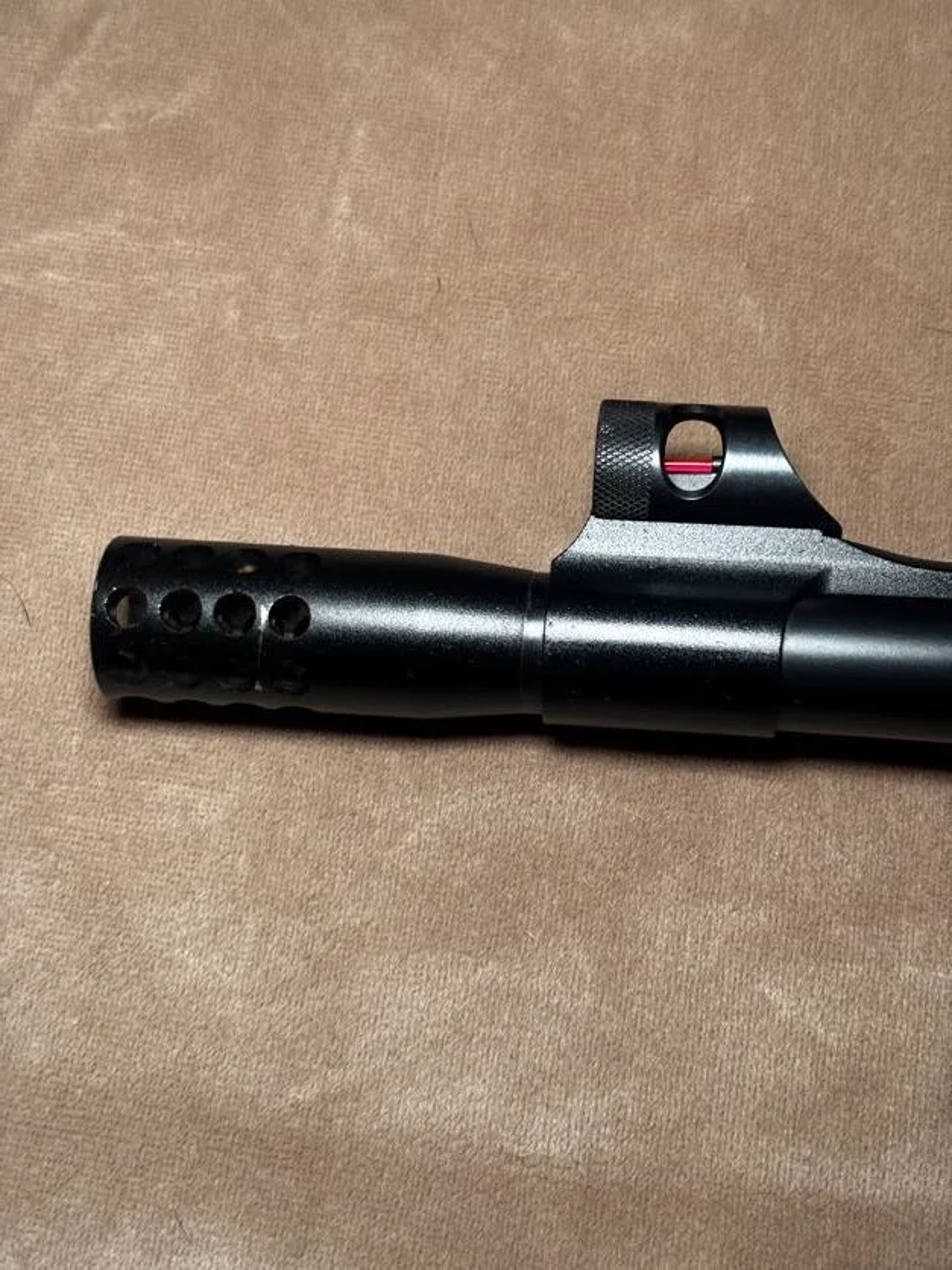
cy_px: 635
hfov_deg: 28.0
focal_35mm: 52
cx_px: 476
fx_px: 1907
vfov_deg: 36.8
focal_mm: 5.96
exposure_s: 1/60
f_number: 1.6
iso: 80
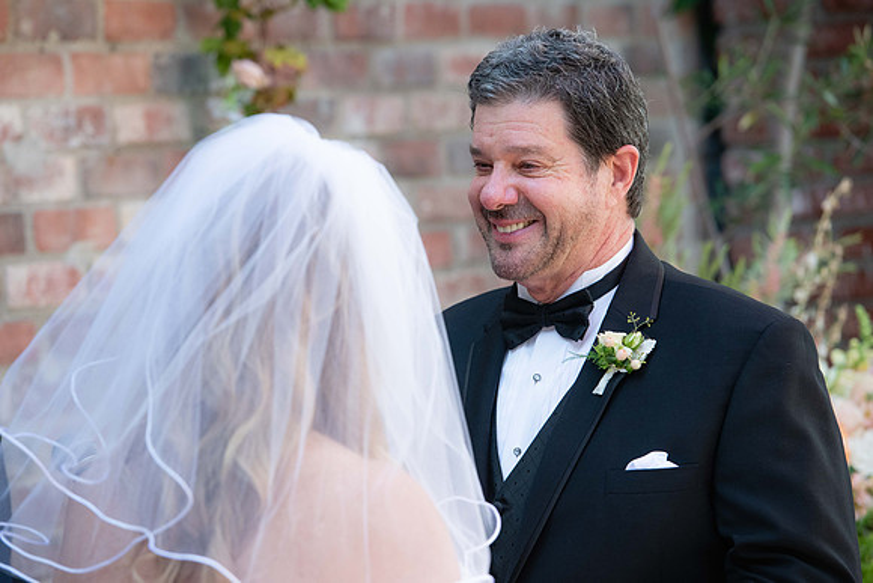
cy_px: 308
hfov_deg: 11.8
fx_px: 4222
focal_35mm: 174
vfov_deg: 7.9
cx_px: 413
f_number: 4.5
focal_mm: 165
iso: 800
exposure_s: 1/800
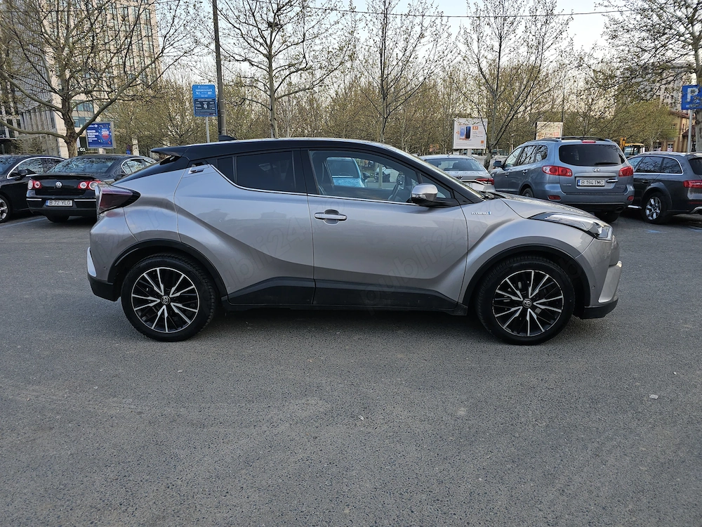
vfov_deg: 58.9
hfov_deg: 73.9
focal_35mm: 23
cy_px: 264
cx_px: 351
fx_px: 466
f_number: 1.7
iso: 50
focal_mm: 6.3
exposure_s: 1/180
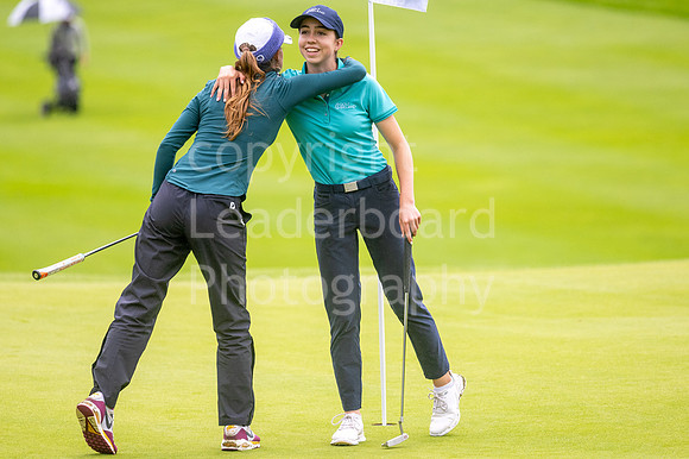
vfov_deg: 3.1
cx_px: 344
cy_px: 230
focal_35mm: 450
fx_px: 8607
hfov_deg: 4.6
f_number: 4
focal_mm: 300
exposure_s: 1/1600
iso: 320
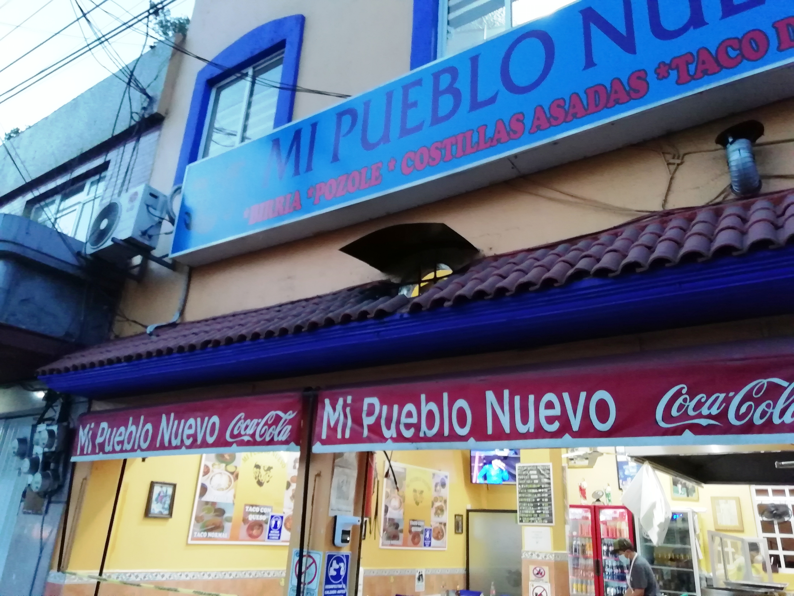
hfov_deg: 67.3
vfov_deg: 53.1
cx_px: 397
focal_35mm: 26
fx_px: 596
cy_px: 298
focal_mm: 3.46
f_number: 2.2
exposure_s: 1/30
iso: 250
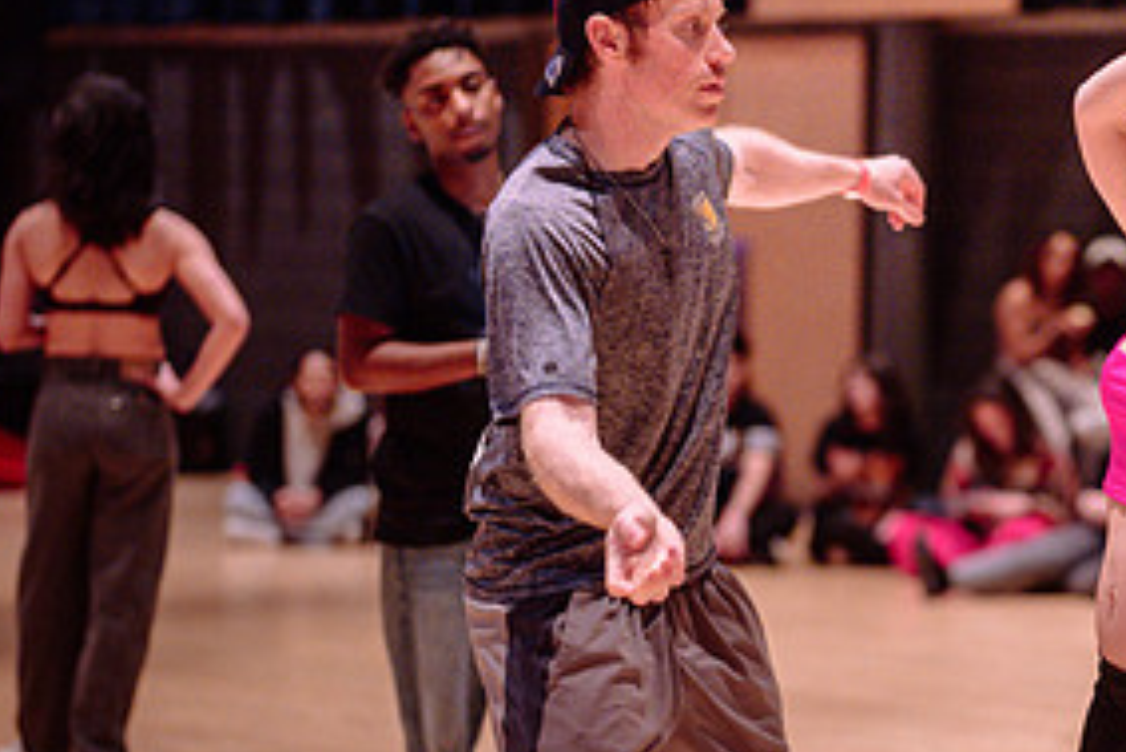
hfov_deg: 16.2
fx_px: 3912
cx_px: 1030
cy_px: 529
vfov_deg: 11.0
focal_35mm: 125
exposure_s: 1/250
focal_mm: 50
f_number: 1.2
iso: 1600
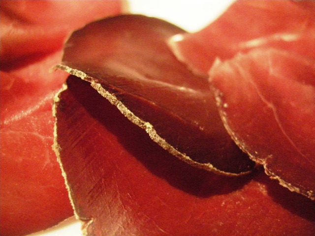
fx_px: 328
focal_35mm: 36
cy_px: 118
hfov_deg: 51.4
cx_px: 158
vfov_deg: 39.7
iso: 1600
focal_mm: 7.5
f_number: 2.7
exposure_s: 1/30
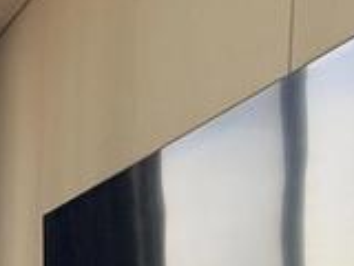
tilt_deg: -2.4
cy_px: 479
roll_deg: +0.0
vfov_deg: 17.2
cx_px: -381
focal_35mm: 70
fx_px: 716
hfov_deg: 17.7
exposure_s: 1/458
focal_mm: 2.22
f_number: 2.2
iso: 64
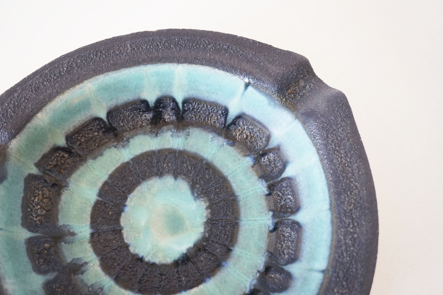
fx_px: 480
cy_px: 148
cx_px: 222
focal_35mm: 39
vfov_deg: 34.2
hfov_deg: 49.6
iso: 640
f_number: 4.5
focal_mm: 26
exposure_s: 1/60
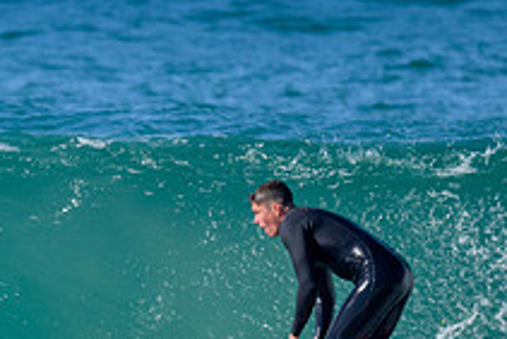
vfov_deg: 0.5
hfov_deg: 0.7
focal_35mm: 3018
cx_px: 81
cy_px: 275
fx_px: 42531
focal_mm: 800
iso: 360
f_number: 6.3
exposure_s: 1/2000
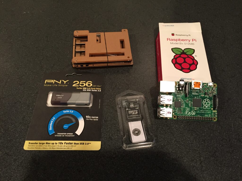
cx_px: 121
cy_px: 90
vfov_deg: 48.2
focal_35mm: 29
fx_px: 203
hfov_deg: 61.7
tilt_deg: -56.6
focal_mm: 4.15
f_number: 2.2
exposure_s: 1/24
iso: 250
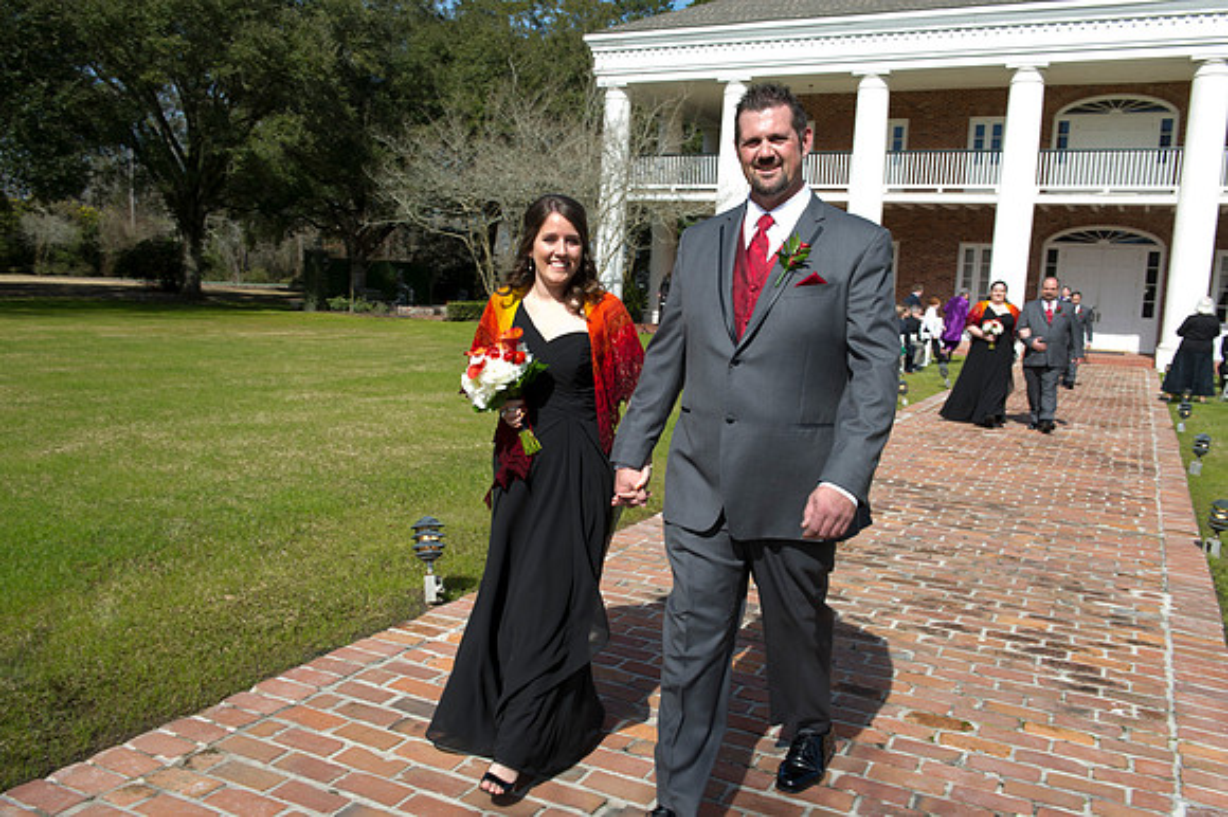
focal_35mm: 31
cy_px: 408
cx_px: 614
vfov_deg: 42.3
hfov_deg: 60.3
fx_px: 1057
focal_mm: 31
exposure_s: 1/125
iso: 100
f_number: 11
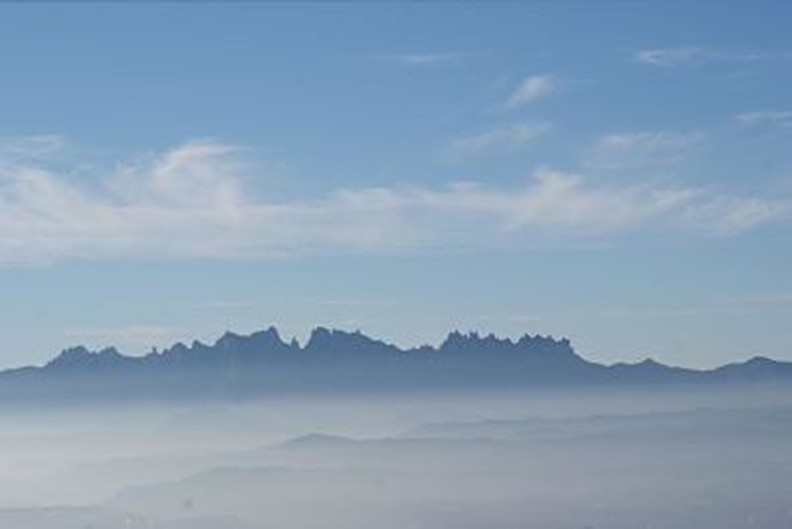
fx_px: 2311
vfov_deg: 13.1
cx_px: 396
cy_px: 264
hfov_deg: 19.4
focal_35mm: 105
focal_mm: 70
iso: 100
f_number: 13
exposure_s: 1/200
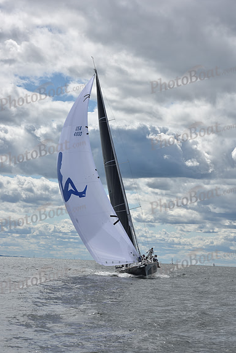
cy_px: 175
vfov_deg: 21.9
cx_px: 118
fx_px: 914
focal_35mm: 93
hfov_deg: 14.7
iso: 250
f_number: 11
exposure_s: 1/1000
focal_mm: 92
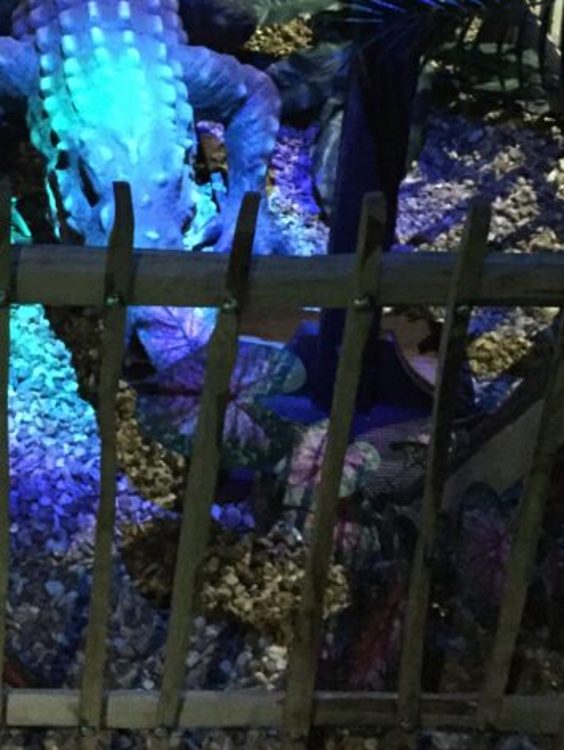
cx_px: 127
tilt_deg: -30.6
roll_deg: -2.4
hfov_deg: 23.0
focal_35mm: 63
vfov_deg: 29.6
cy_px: 89
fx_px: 1367
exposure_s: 1/17
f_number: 2.2
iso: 2000
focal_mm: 4.15
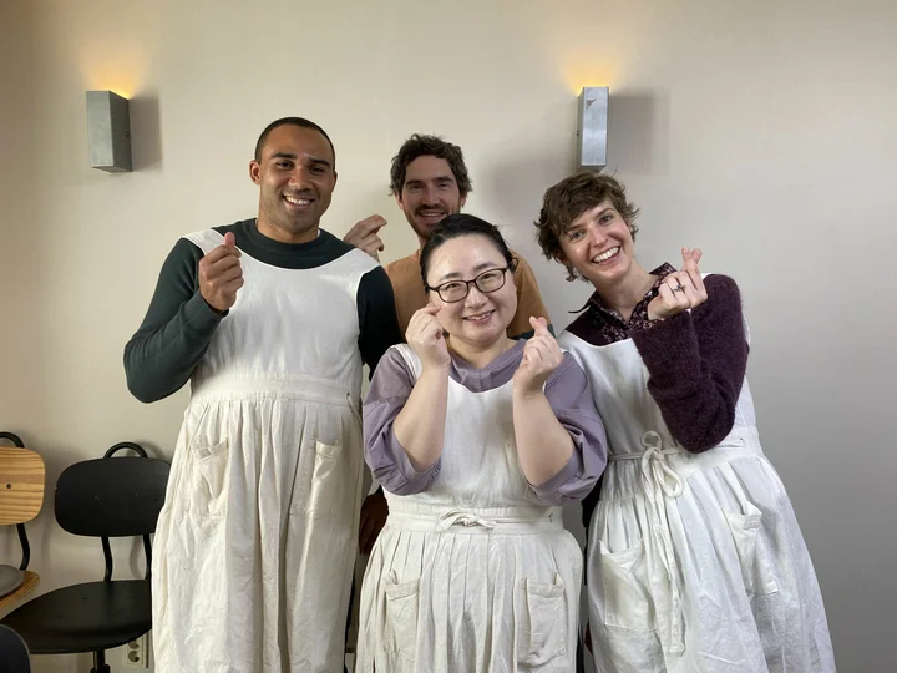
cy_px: 336
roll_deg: -0.4
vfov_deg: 53.1
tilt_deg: -4.8
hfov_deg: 67.3
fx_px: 674
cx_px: 448
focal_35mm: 26
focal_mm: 4.25
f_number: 1.8
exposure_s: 1/120
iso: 64
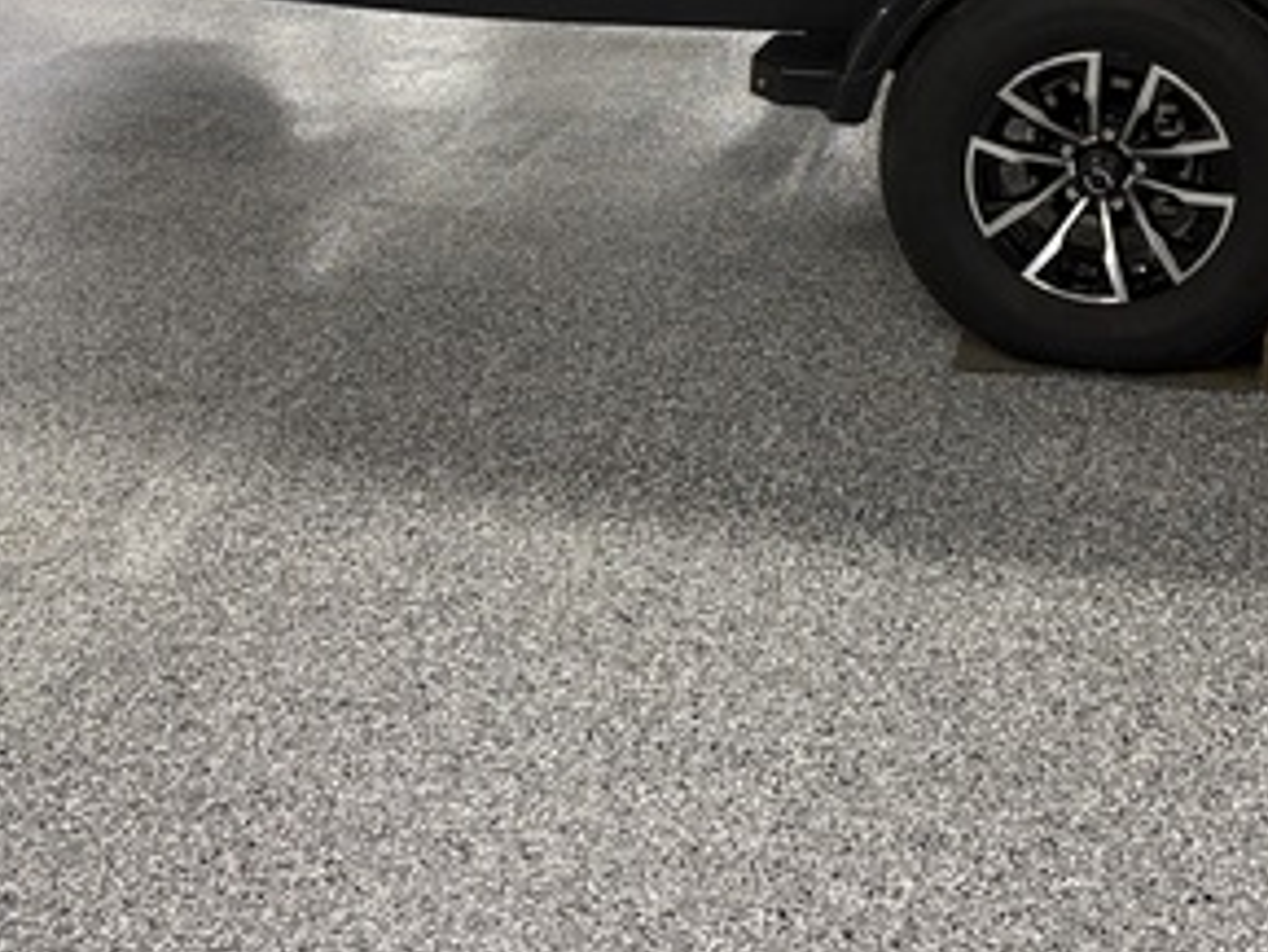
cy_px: 66
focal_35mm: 54
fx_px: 1979
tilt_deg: -18.0
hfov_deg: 35.2
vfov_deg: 26.0
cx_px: 842
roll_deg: +0.5
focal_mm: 5.96
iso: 160
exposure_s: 1/60
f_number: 1.6
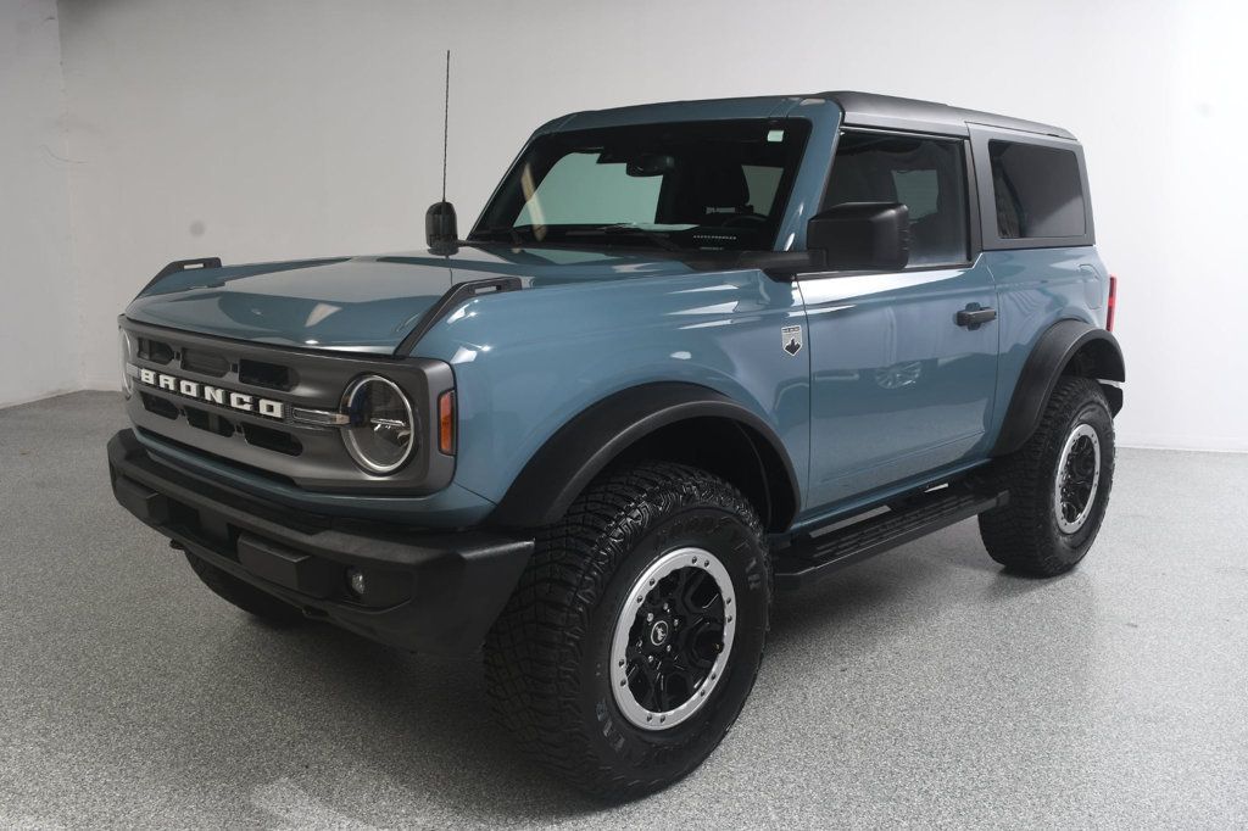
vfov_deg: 39.9
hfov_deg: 57.2
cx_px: 624
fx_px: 1144
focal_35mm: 33
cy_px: 416
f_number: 9
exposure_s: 1/160
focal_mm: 22
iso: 100
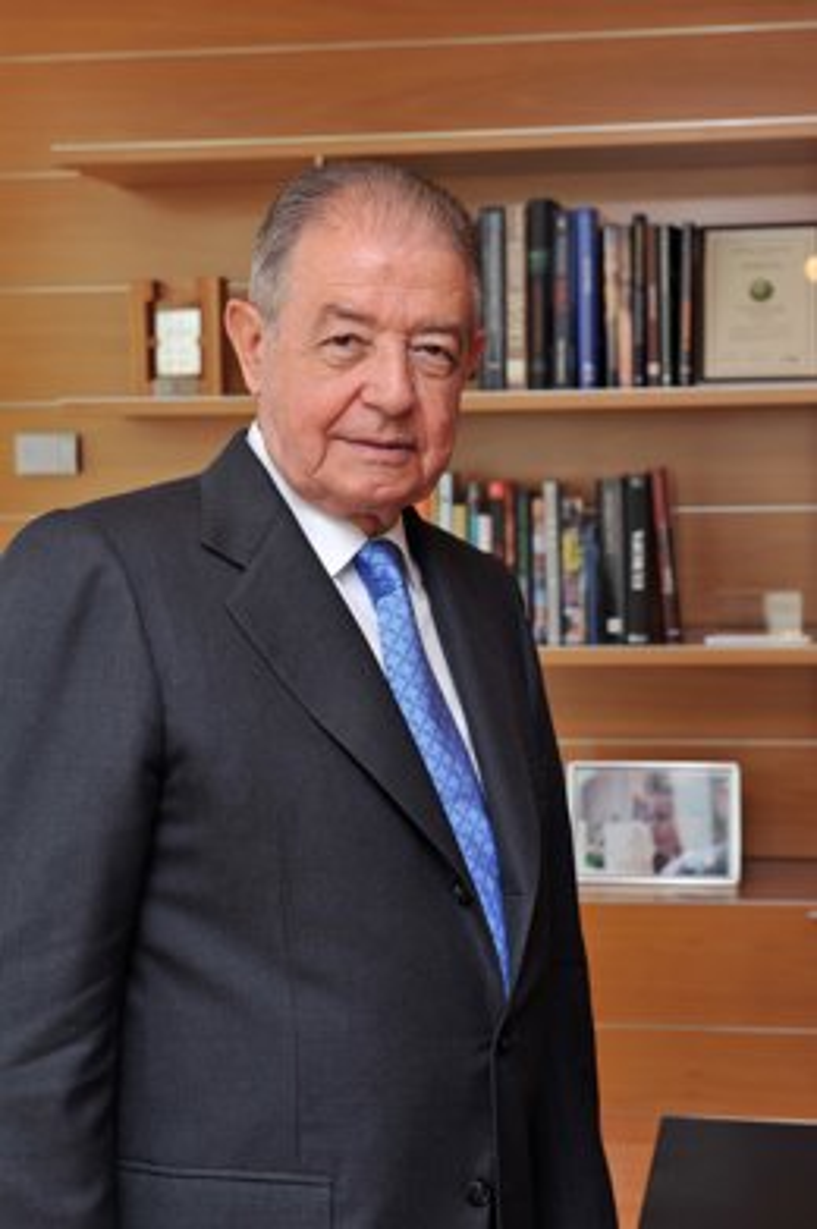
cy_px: 614
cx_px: 408
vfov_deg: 28.9
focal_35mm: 70
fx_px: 2387
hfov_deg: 19.4
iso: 500
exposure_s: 1/125
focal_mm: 70
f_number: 8
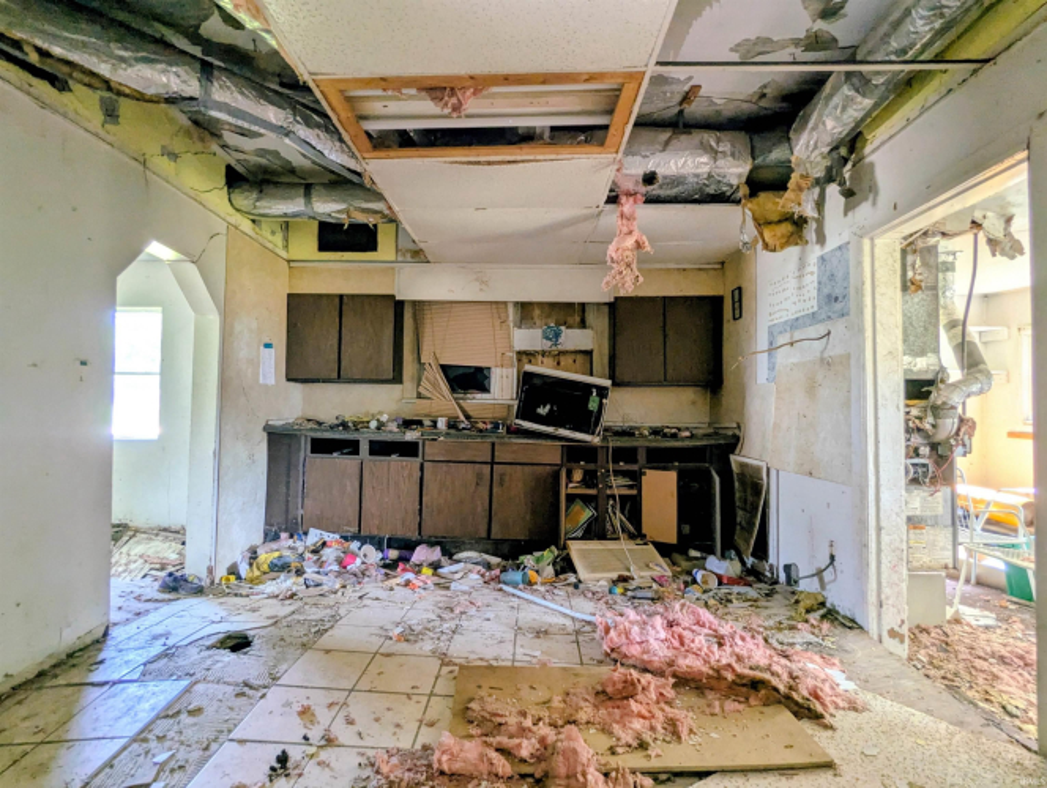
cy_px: 394
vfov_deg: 78.2
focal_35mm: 16
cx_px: 524
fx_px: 485
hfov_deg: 94.4
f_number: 2.2
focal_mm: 2.35
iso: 133
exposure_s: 1/31.9
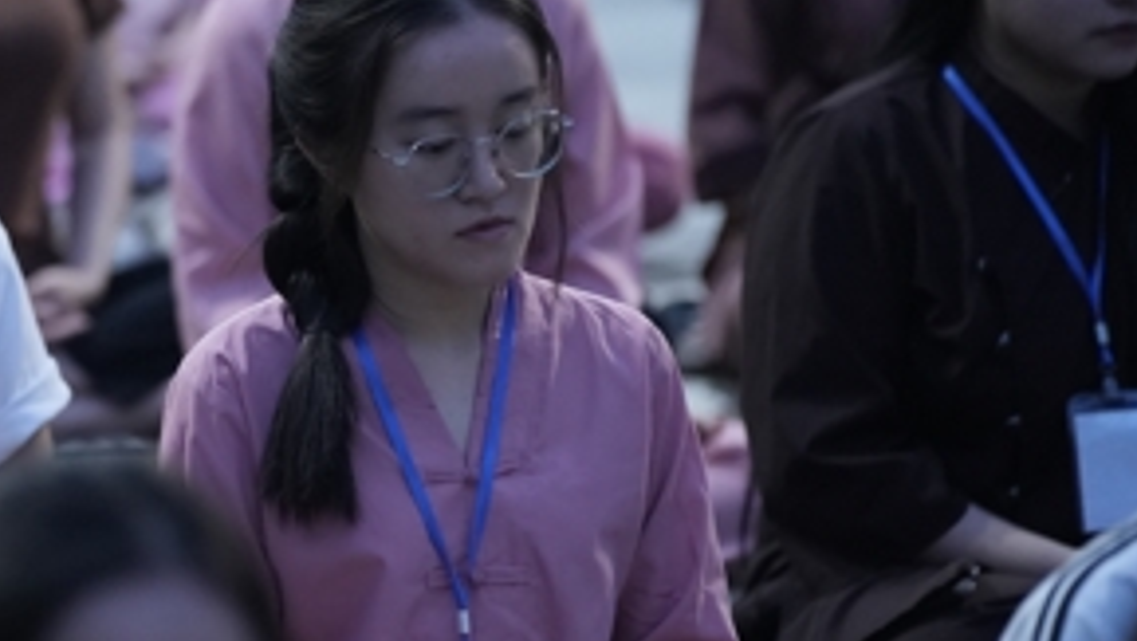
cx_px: 39
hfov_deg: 6.1
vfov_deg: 3.4
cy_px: 297
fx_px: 10649
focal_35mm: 353
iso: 4000
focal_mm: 150
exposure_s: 1/160
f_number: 2.8
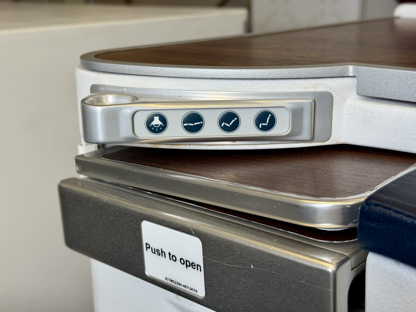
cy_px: 156
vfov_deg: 30.3
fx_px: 577
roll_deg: -0.6
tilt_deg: -18.6
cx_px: 208
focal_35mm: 48
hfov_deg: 39.7
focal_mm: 6.76
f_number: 1.78
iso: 64
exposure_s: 1/77
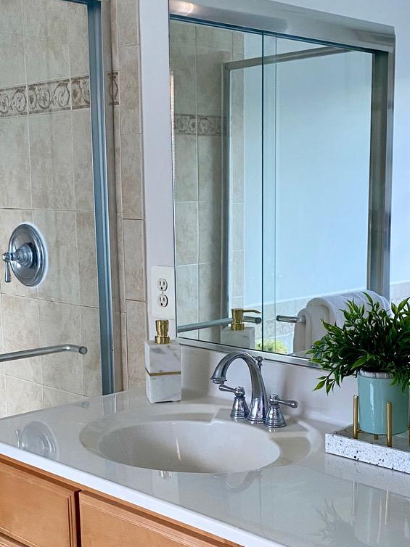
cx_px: 243
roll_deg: +0.0
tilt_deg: -10.1
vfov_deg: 35.8
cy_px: 367
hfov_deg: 27.5
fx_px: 837
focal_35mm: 53
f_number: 1.8
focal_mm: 4.25
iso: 125
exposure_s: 1/60
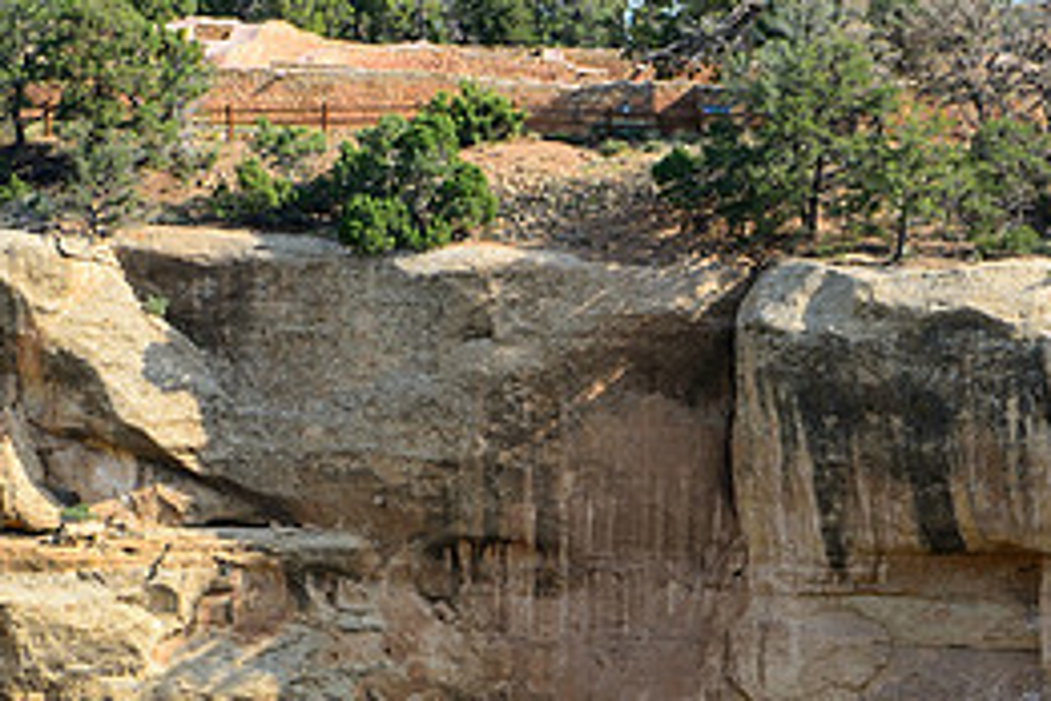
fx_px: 7123
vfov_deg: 5.6
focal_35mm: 244
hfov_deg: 8.4
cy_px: 866
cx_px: 1090
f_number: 14
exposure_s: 1/200
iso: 450
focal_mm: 70
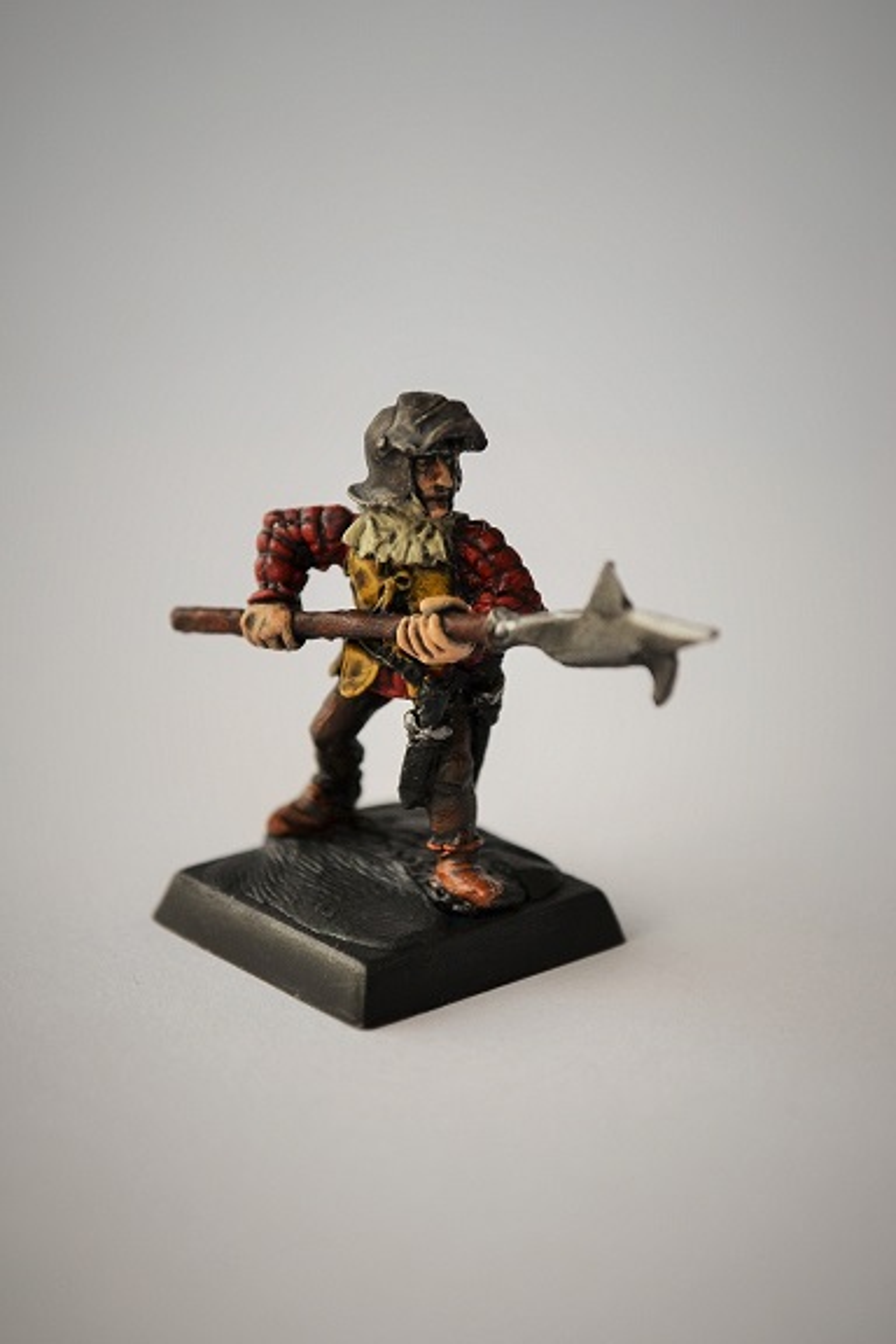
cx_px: 448
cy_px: 672
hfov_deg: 16.6
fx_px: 3080
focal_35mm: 82
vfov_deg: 24.6
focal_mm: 55
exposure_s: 1/125
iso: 220
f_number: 5.6
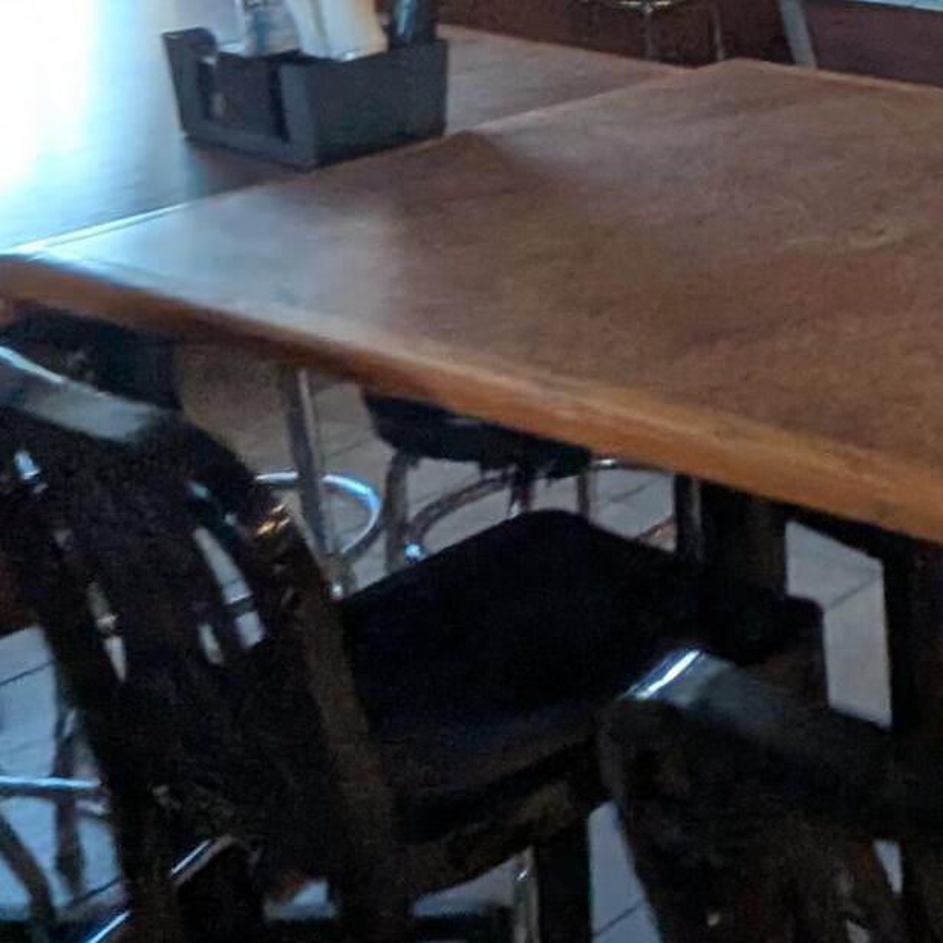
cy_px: -90
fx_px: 1726
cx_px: 1512
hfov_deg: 23.0
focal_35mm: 56
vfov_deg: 27.9
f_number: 2.2
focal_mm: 1.54
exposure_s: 1/30
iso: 89
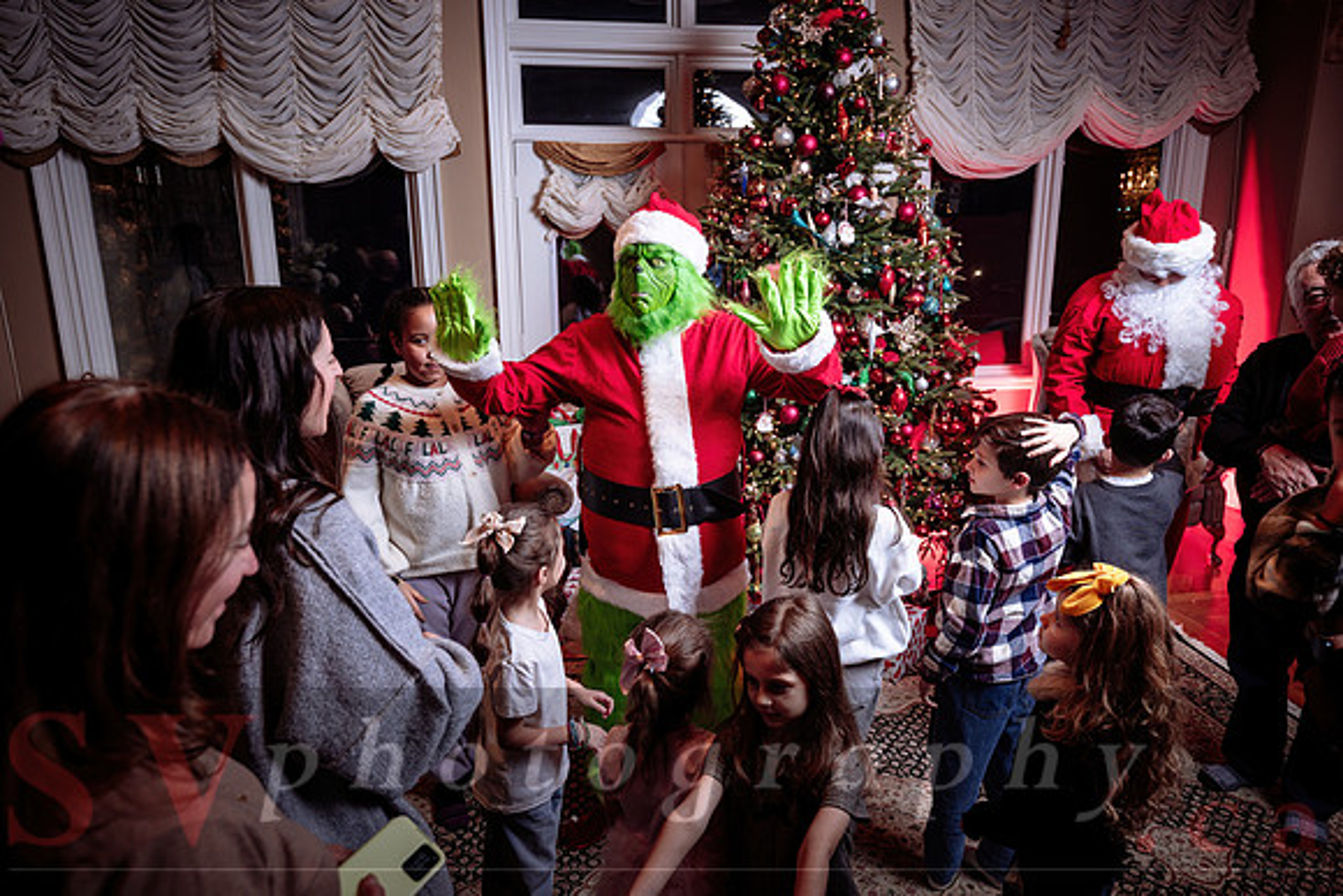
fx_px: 896
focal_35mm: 24
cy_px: 448
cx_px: 672
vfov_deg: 53.2
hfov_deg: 73.7
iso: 500
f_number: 4.5
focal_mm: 24
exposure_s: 1/200
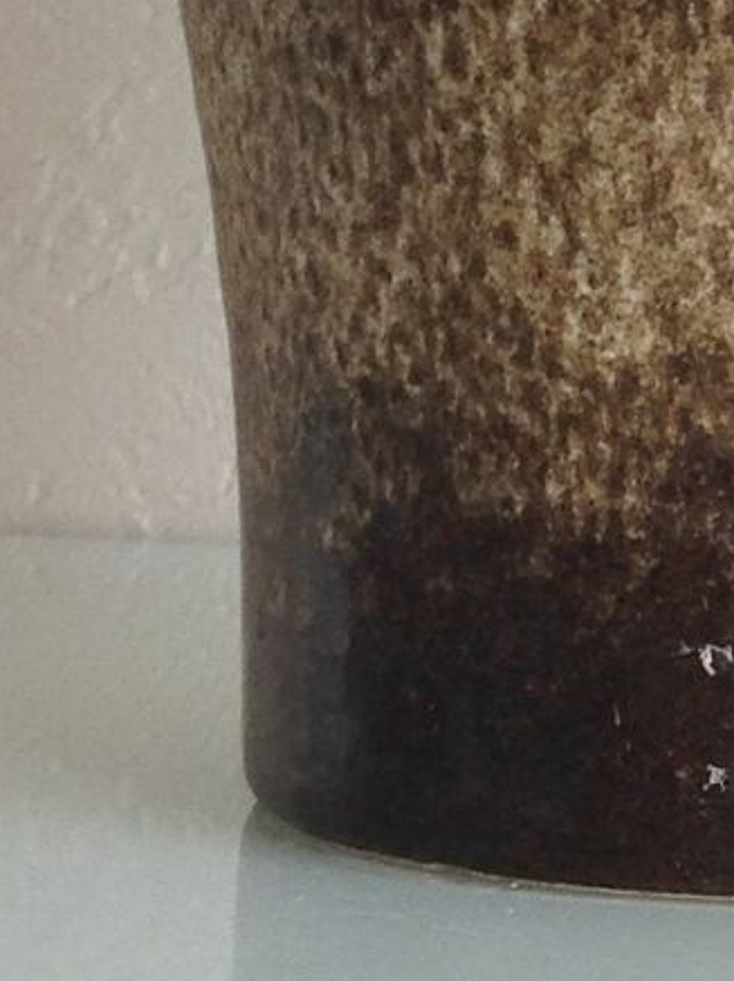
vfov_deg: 12.0
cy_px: -267
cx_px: 1037
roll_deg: +0.2
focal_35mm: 160
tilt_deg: +4.7
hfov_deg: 9.1
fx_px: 4530
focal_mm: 4.28
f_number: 2.4
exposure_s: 1/40
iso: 64
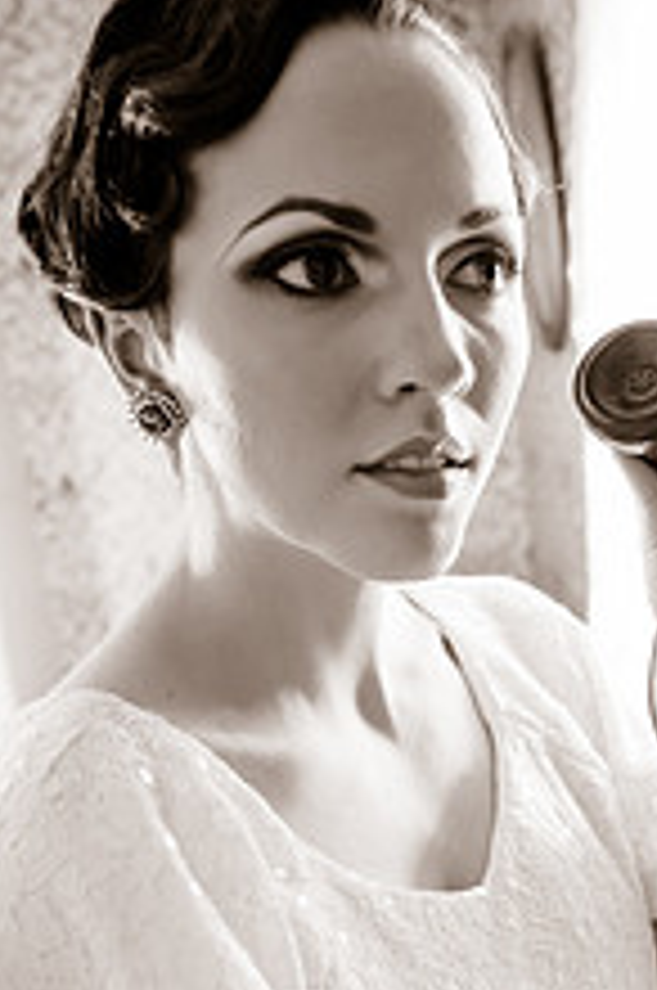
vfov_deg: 39.8
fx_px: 1346
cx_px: 596
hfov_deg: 26.5
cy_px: 684
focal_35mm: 49
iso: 3200
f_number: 2.8
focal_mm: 24
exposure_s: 1/60
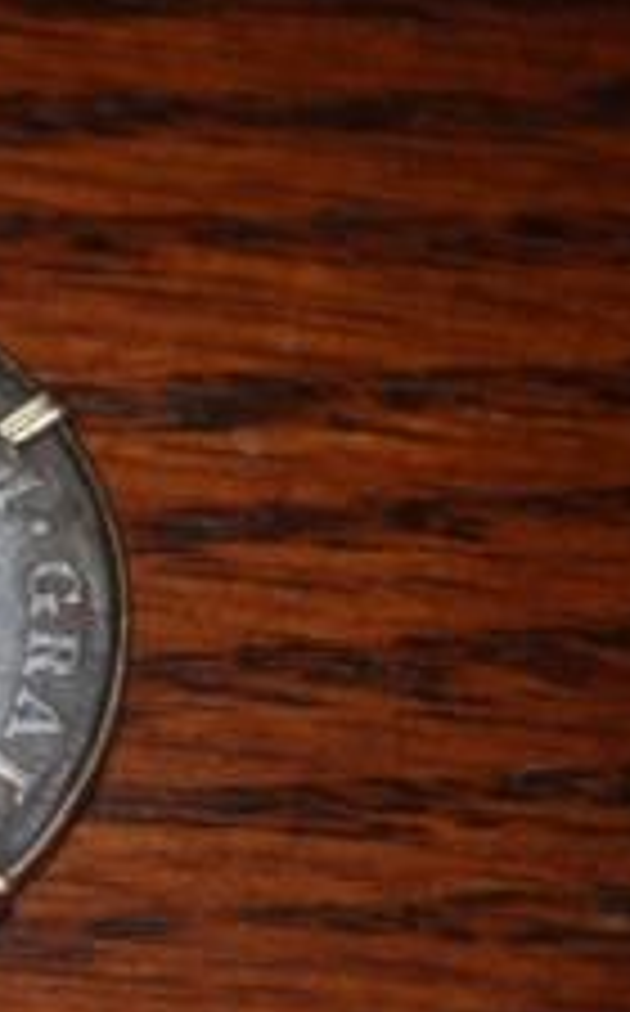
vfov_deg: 12.5
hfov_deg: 7.7
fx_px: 4631
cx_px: -266
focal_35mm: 168
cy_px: 657
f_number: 5.6
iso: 200
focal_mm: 55
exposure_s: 1/60
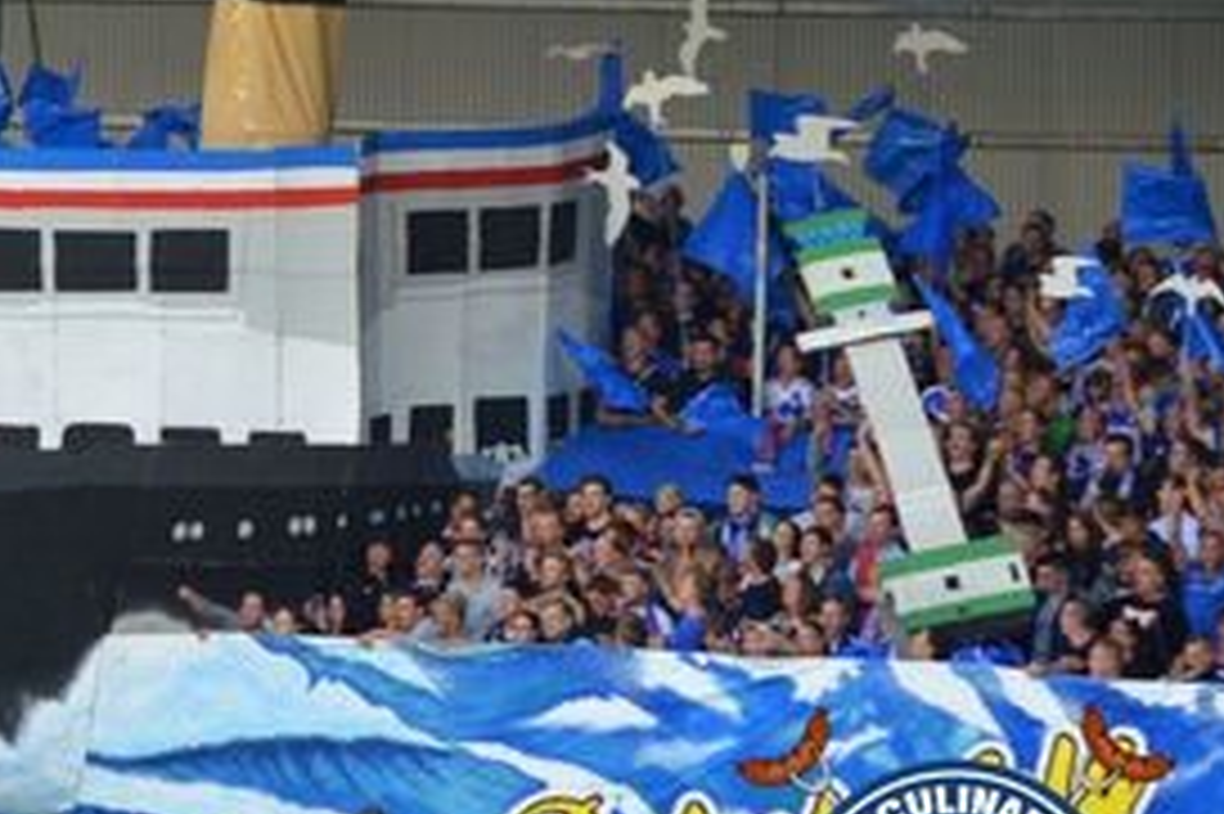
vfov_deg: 6.2
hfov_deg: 9.3
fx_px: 7475
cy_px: 337
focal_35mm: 220
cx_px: -27
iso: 800
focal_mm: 70
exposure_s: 1/500
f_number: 2.8
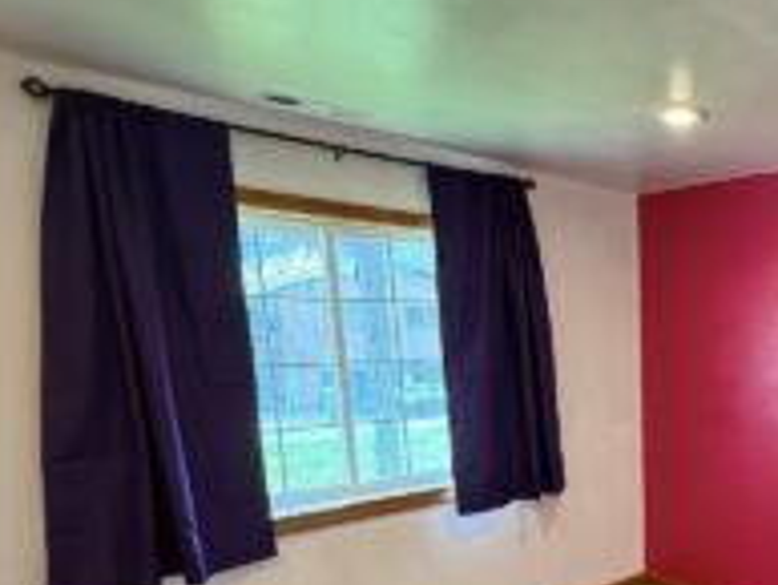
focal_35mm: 29
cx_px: 730
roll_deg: -0.7
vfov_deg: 46.4
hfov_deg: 52.4
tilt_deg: -9.9
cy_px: 444
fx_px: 652
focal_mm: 2.22
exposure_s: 1/120
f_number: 2.2
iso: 500
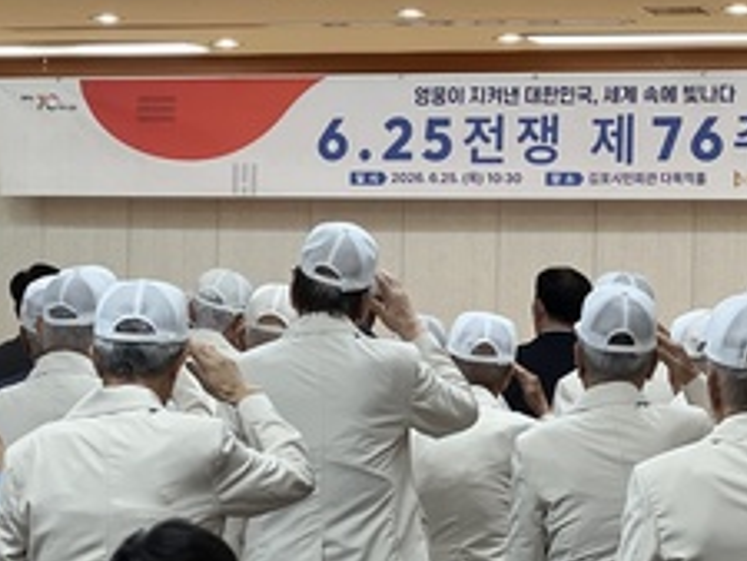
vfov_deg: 9.6
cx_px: 345
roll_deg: -0.6
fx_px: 3325
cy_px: 276
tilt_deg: +1.5
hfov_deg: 12.8
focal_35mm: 154
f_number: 2.8
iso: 160
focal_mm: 9
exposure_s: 1/60
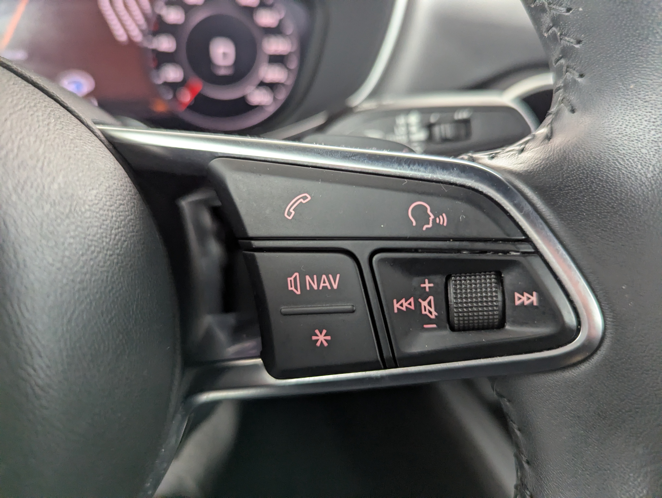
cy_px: 249
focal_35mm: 24
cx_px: 331
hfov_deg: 71.5
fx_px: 460
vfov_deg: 56.9
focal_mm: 6.81
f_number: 1.85
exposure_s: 1/200
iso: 1081
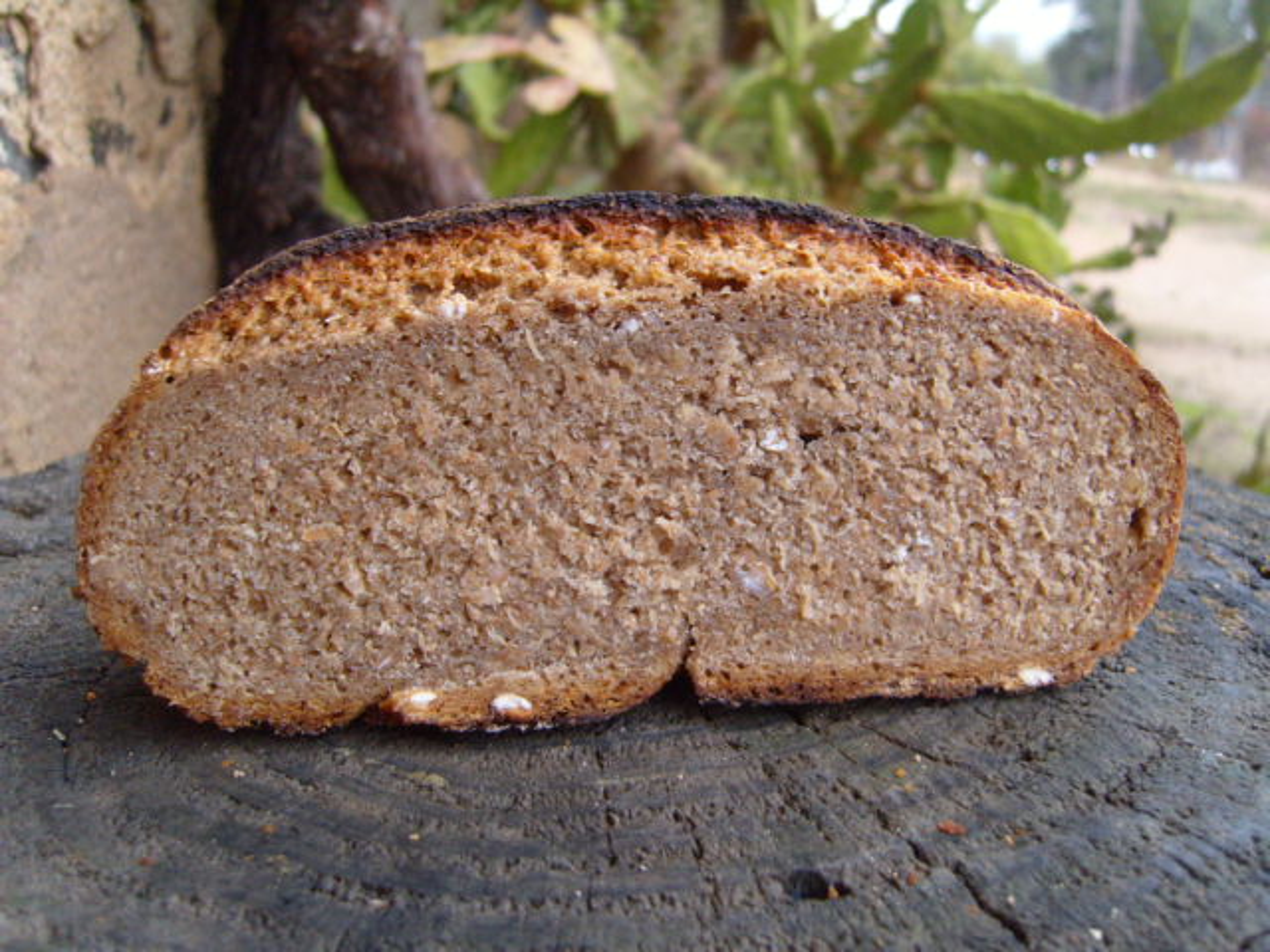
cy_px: 476
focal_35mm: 35
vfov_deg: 40.7
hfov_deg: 52.6
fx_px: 1284
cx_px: 635
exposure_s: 1/8
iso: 200
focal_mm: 7.4
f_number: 2.8
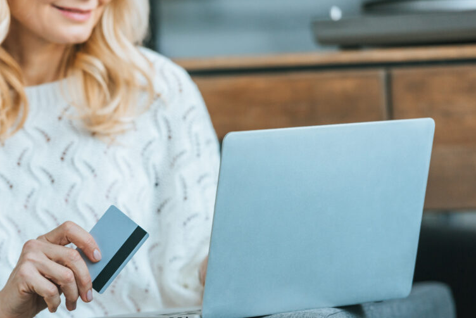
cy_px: 210
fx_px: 3241
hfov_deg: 8.4
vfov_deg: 5.6
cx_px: 184
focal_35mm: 245
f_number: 3.5
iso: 800
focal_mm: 180
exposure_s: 1/160
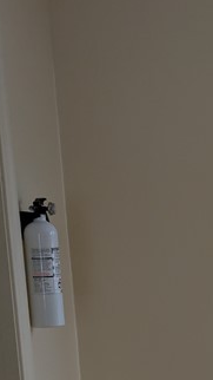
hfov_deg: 12.1
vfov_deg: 25.1
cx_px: 487
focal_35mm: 83
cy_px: 314
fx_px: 834
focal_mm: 6.9
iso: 90
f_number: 1.68
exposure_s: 1/915
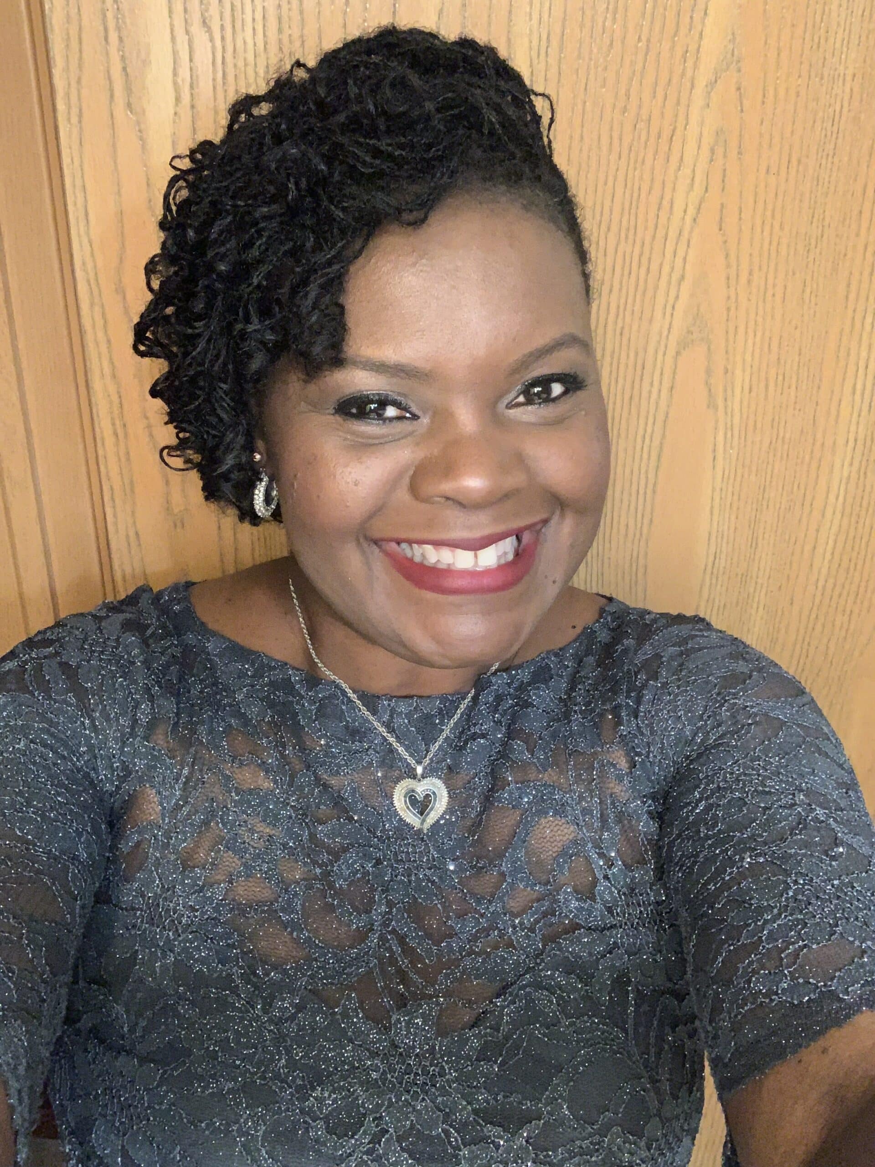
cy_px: 584
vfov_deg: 56.8
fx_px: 1078
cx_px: 438
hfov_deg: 44.2
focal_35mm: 32
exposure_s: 1/30
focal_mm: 2.87
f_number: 2.2
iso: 250
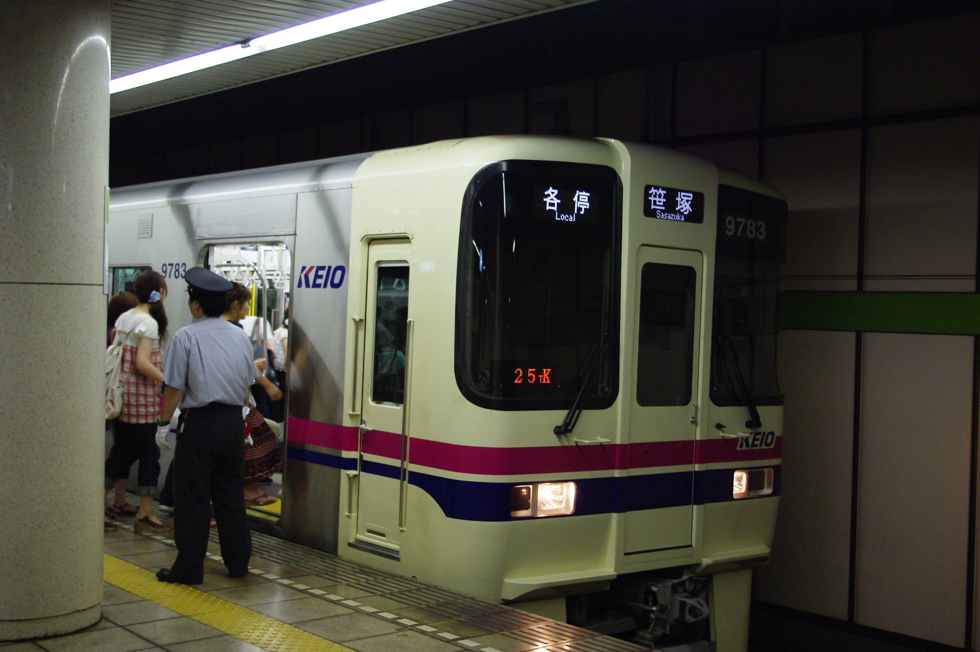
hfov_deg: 42.8
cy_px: 326
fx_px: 1251
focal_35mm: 46
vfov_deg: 29.2
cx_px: 490
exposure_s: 1/45
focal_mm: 30.63
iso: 800
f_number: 4
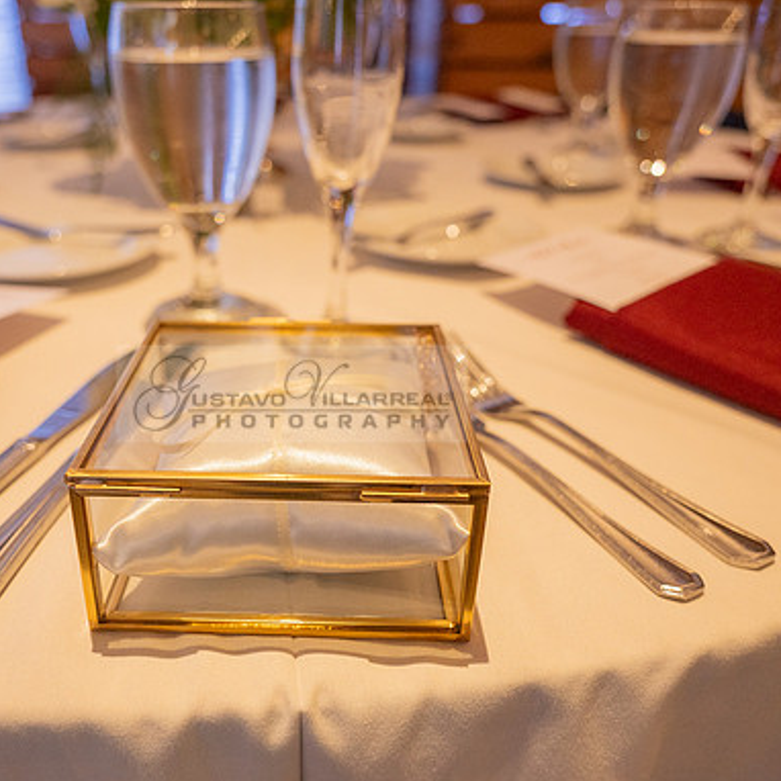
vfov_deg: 52.5
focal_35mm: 31
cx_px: 294
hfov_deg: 52.0
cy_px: 394
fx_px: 791
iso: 1600
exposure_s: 1/200
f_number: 4
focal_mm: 24
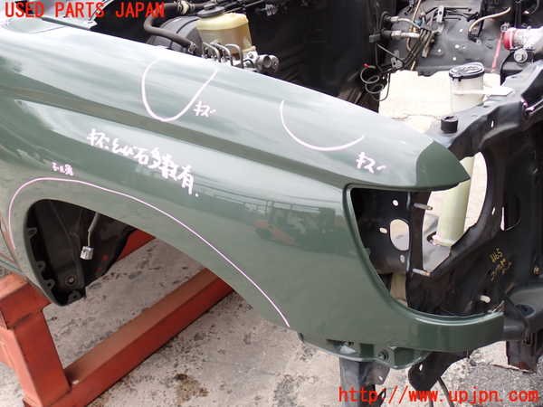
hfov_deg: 45.8
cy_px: 204
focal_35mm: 41
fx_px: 643
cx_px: 272
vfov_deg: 35.1
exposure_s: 1/125
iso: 100
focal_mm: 7.31
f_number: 4
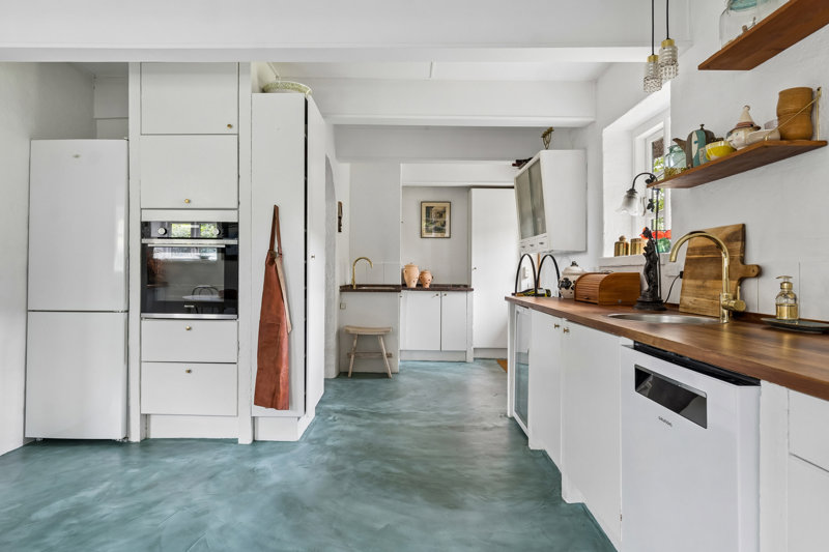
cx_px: 414
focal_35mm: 22
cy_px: 276
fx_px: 518
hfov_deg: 77.3
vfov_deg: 56.1
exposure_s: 1/3.33
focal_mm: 15
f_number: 8
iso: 200
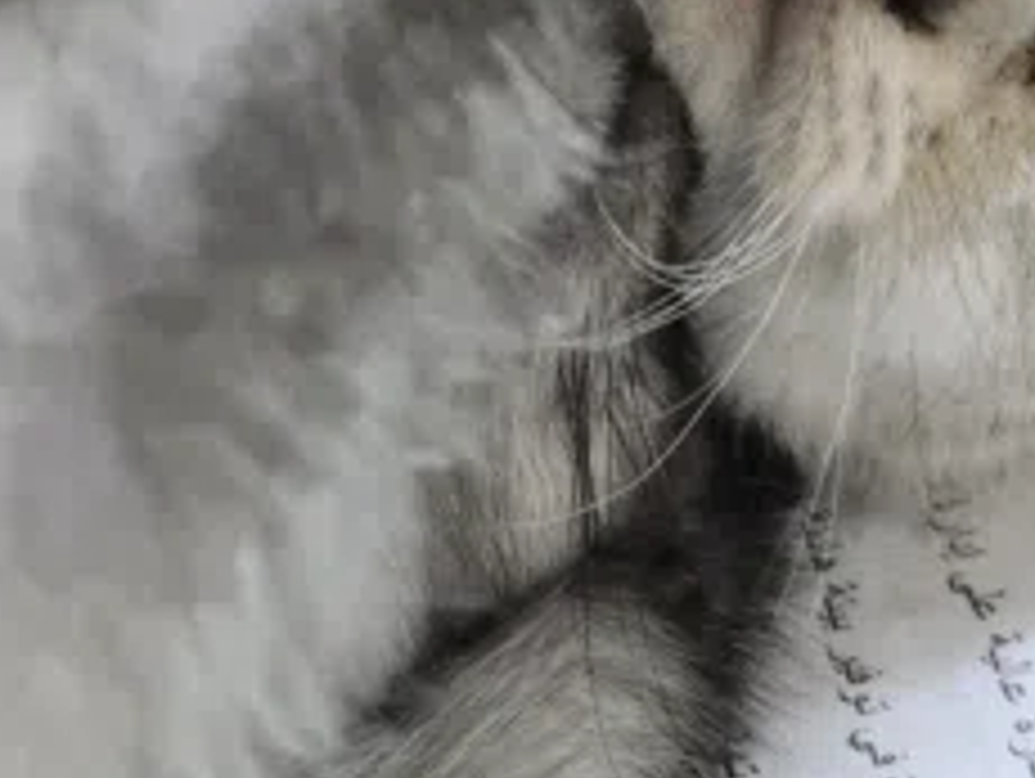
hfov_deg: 28.7
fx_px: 1916
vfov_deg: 23.0
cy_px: 369
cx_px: 54
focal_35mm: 64
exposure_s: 1/100
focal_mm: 5.4
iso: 800
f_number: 1.8
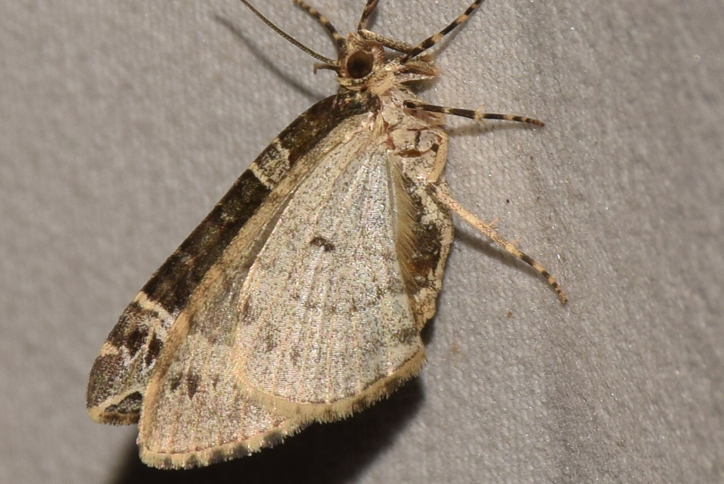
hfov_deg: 9.8
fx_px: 4227
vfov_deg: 6.6
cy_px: 242
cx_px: 362
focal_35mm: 210
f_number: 14
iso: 125
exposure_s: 1/160
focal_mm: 140
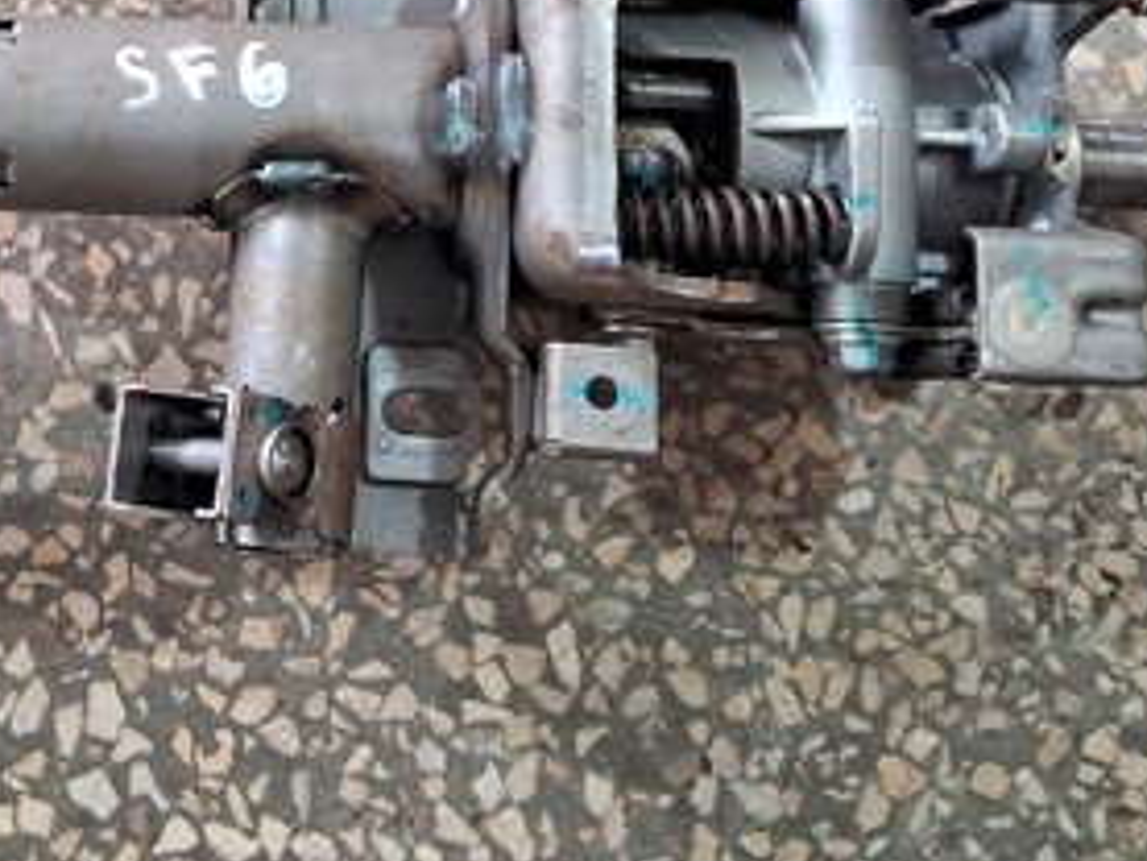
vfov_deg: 23.2
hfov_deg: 30.9
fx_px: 1989
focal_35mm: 60
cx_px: 149
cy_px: -35
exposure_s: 1/50
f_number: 1.8
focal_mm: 3.98
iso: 500
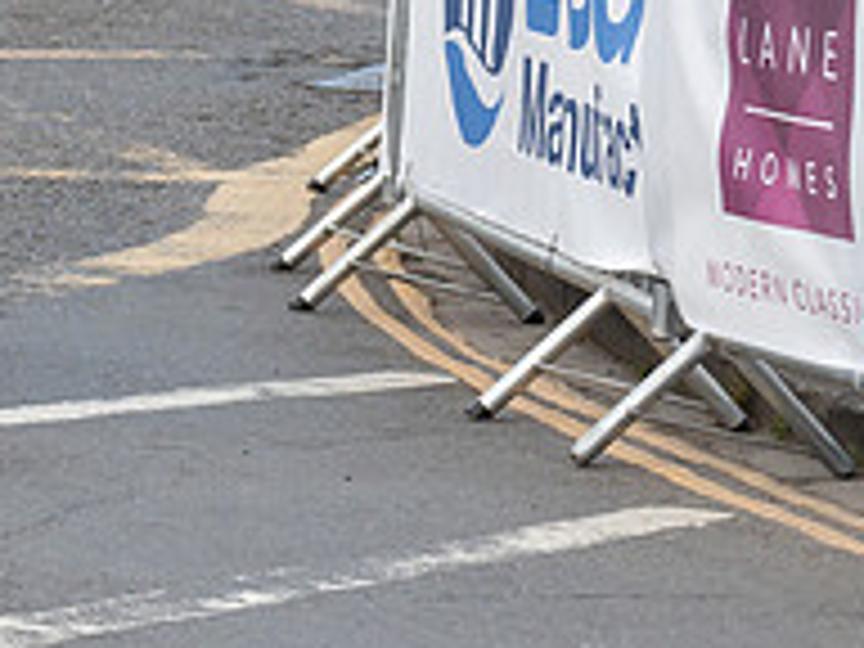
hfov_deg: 7.1
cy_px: -190
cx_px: -170
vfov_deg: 5.4
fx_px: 6864
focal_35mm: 275
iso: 800
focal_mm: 77
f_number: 4
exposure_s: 1/800
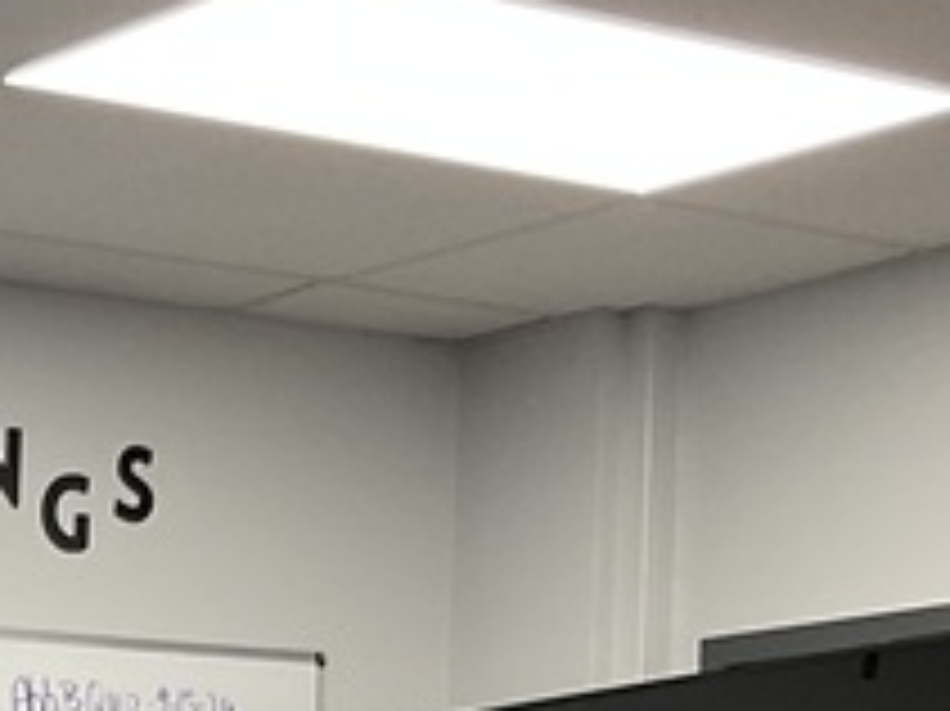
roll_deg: -0.7
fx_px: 3867
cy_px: 1233
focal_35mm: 141
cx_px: -869
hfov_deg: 12.5
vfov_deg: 10.0
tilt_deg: -0.3
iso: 40
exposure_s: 1/60
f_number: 1.8
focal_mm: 3
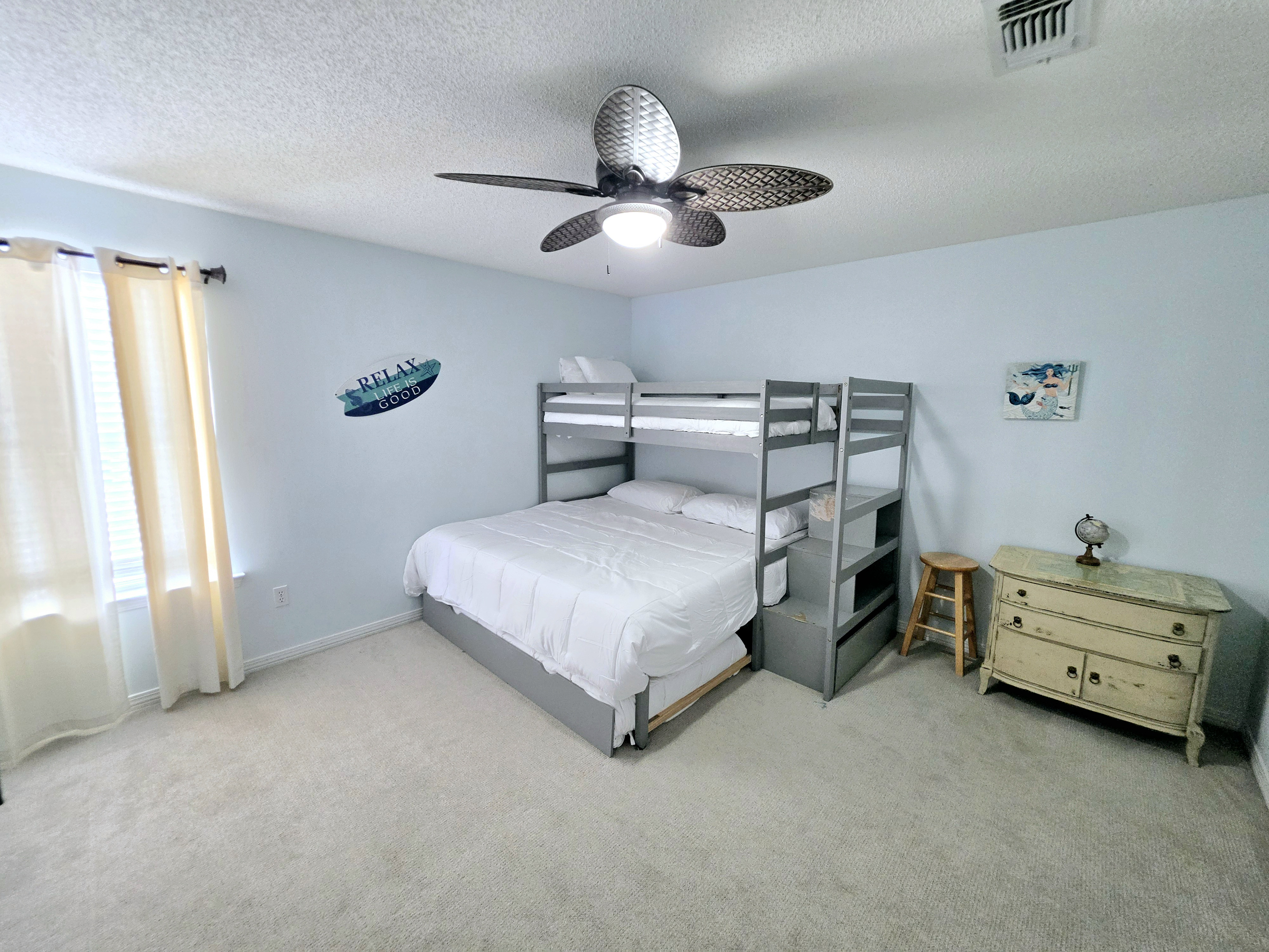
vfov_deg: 89.9
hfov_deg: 106.2
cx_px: 634
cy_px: 476
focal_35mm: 13
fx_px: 477
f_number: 1.9
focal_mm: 2.2
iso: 250
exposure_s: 1/120
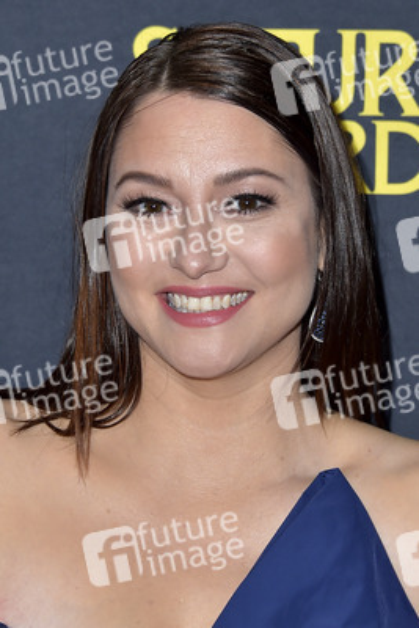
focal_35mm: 98
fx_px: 1709
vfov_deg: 20.8
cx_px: 210
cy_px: 314
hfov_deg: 14.0
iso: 250
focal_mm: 98
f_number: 6.3
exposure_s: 1/250
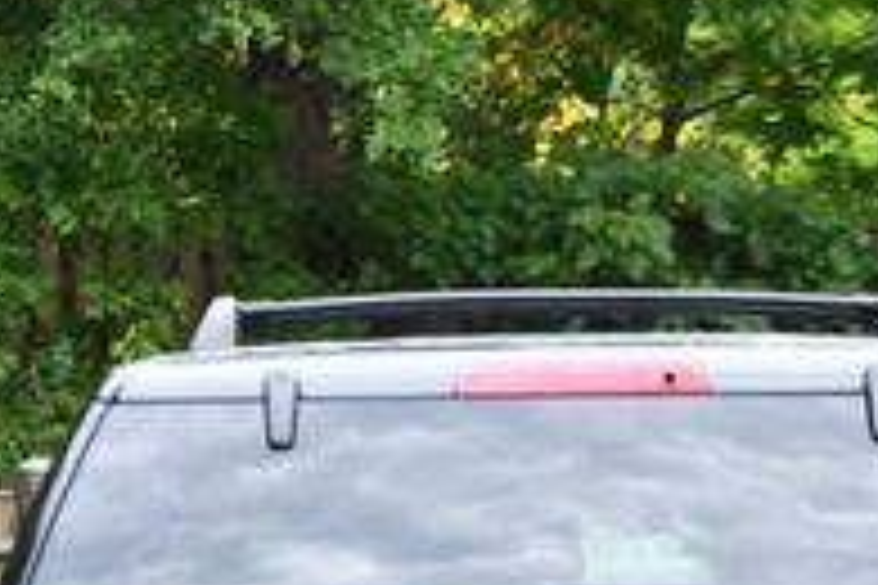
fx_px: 10169
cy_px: 891
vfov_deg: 3.3
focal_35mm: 417
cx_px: 545
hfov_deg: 4.9
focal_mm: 85
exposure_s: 1/125
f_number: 4.8
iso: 2200
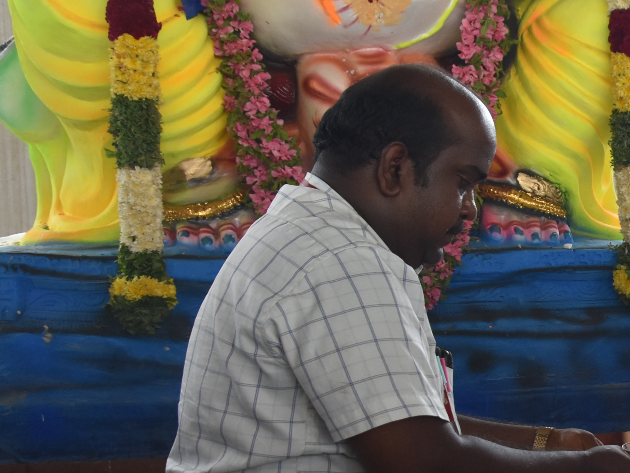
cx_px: 682
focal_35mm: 79
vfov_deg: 18.6
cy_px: 308
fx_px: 1438
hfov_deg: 23.3
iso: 800
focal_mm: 24
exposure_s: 1/160
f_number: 6.3
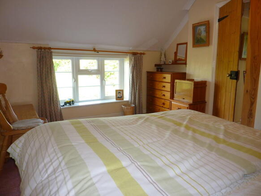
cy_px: 98
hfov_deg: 69.4
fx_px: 188
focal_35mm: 25
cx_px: 130
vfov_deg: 54.9
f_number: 3.3
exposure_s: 1/20
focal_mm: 4.1
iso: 100
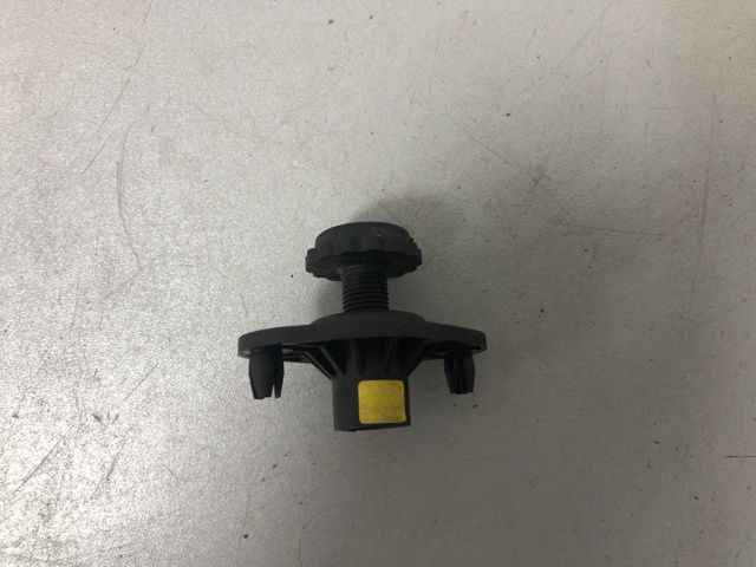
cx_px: 378
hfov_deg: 63.4
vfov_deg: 49.7
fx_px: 612
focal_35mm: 28
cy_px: 284
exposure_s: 1/20
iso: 40
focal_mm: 4
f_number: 1.8
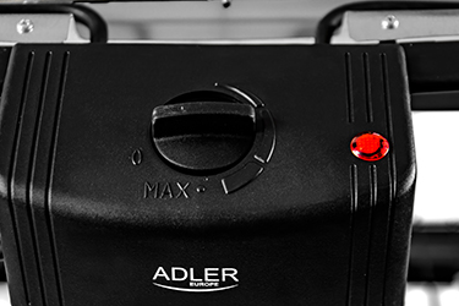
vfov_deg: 13.7
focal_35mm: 100
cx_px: 213
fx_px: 1275
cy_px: 184
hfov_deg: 20.4
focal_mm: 50
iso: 100
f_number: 4.5
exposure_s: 1/50
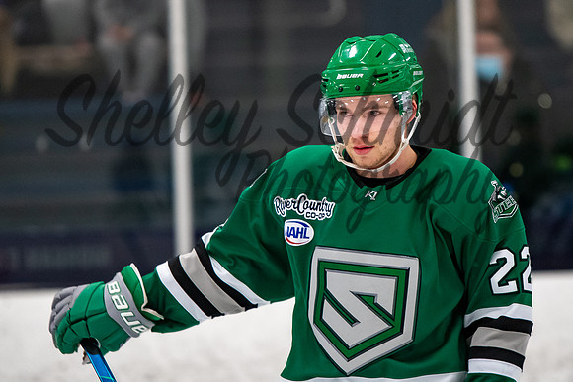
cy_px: 122
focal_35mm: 415
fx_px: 6599
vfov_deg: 3.3
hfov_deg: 5.0
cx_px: 361
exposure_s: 1/800
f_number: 2.8
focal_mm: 195
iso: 1600
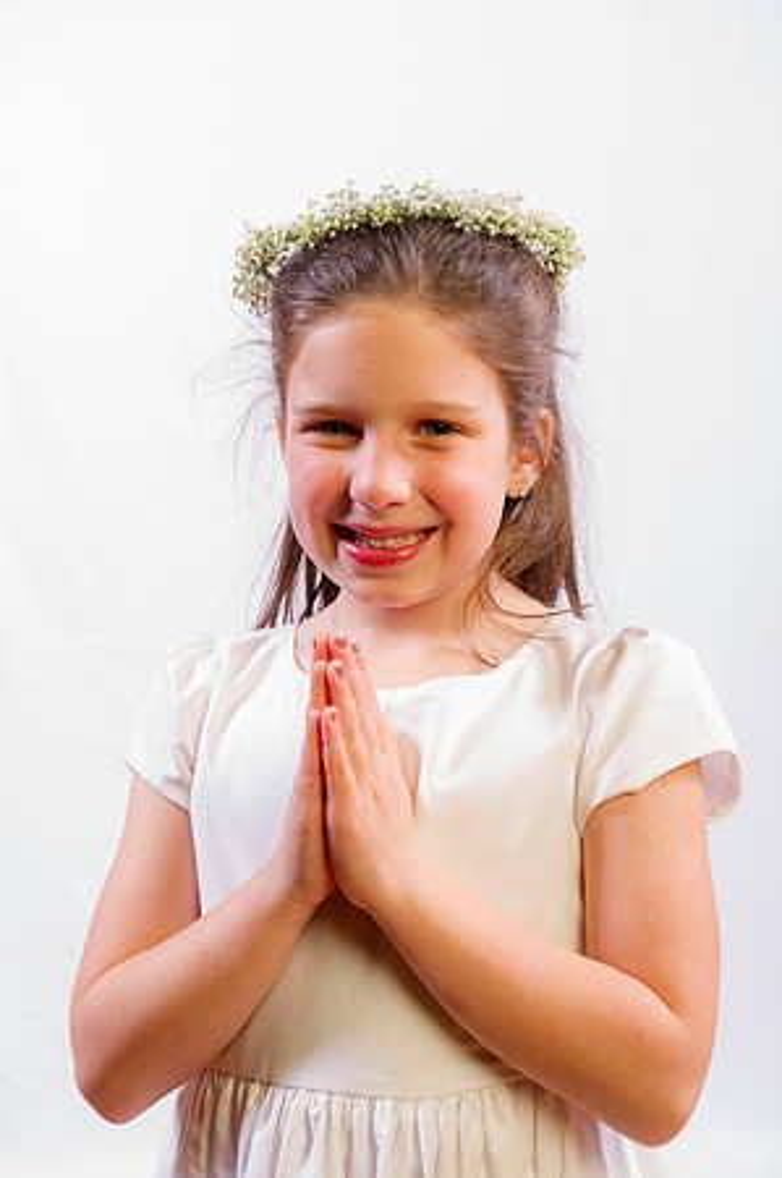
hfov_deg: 20.6
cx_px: 391
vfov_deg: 30.5
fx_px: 2155
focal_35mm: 66
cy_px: 589
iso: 100
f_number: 7.1
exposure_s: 1/160
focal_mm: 66
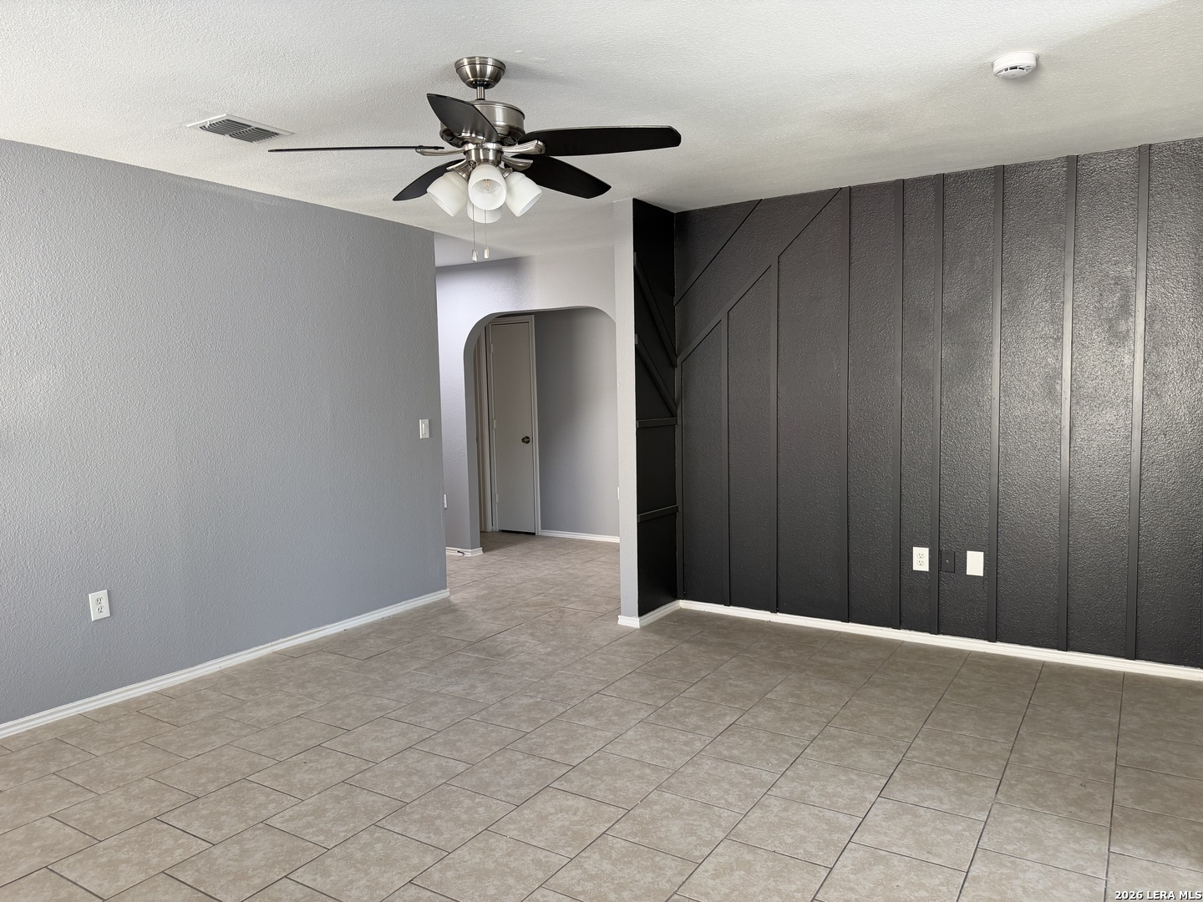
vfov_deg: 56.8
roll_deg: +1.7
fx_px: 834
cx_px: 602
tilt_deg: -3.5
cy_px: 451
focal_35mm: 24
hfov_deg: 71.6
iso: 200
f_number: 1.78
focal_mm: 6.76
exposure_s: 1/93
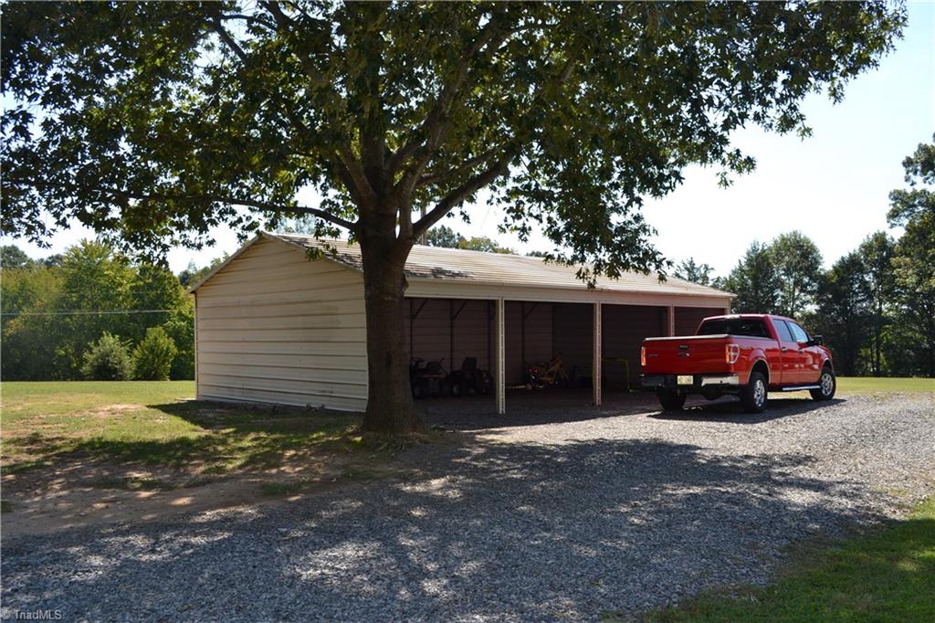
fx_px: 779
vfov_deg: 43.6
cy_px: 312
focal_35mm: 30
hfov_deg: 61.9
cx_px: 468
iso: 100
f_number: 7.1
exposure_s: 1/200
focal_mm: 20
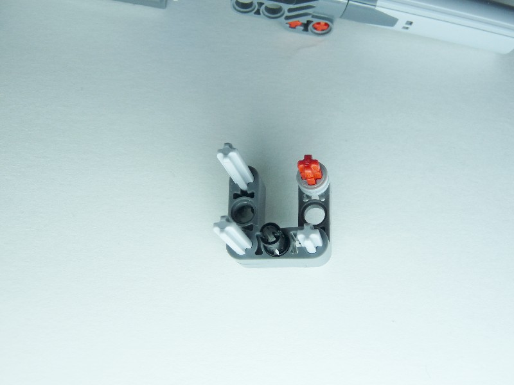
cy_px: 192
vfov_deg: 40.7
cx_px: 257
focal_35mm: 35
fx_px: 520
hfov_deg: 52.6
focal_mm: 6.2
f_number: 3
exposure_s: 1/100
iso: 100
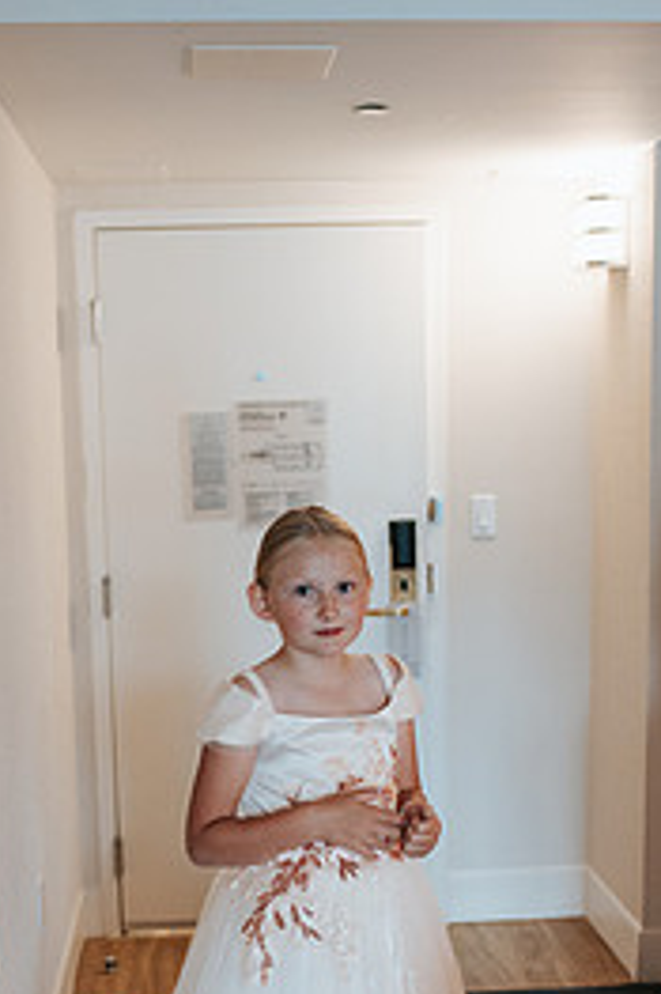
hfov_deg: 22.6
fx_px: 1655
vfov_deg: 32.8
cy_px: 748
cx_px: 310
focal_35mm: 60
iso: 1000
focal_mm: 35
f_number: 3.2
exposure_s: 1/200
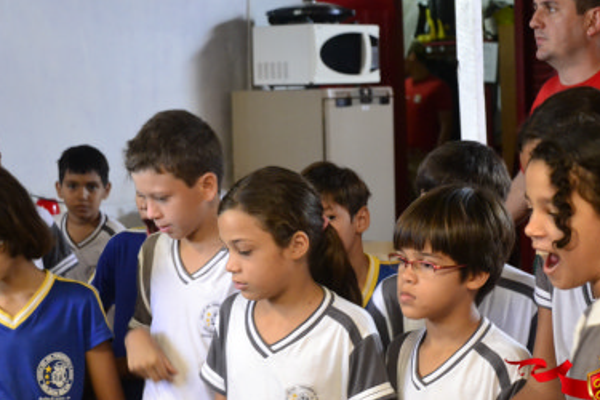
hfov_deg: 25.4
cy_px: 199
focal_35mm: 80
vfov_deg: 17.1
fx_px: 1333
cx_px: 330
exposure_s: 1/60
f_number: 4.5
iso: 3200
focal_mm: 40
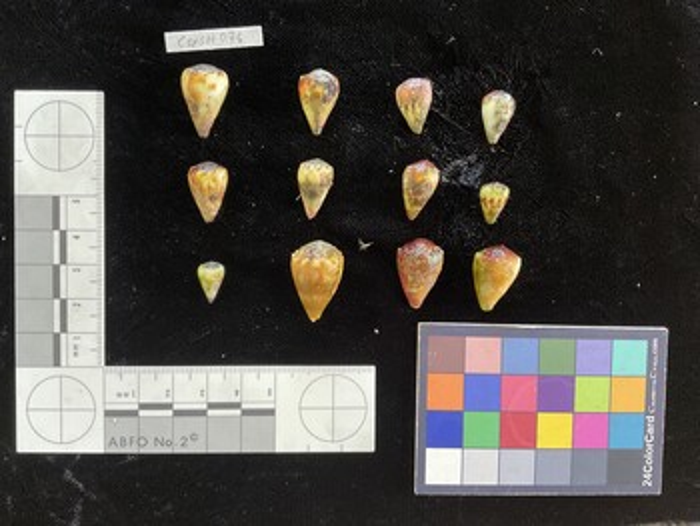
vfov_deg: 48.3
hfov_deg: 61.6
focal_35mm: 29
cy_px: 263
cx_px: 350
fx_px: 587
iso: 125
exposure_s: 1/50
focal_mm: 3
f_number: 1.8
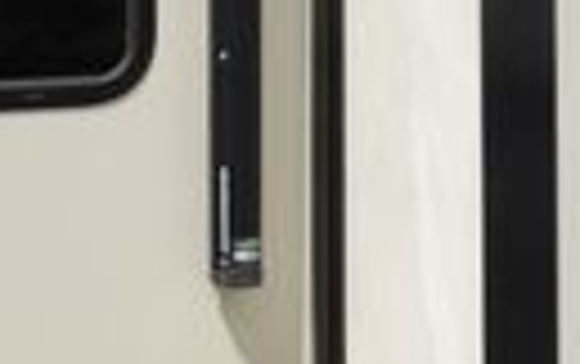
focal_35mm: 126
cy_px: -121
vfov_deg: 10.2
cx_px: -27
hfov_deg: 16.2
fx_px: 1994
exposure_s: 1/1250
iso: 80
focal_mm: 4.3
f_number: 3
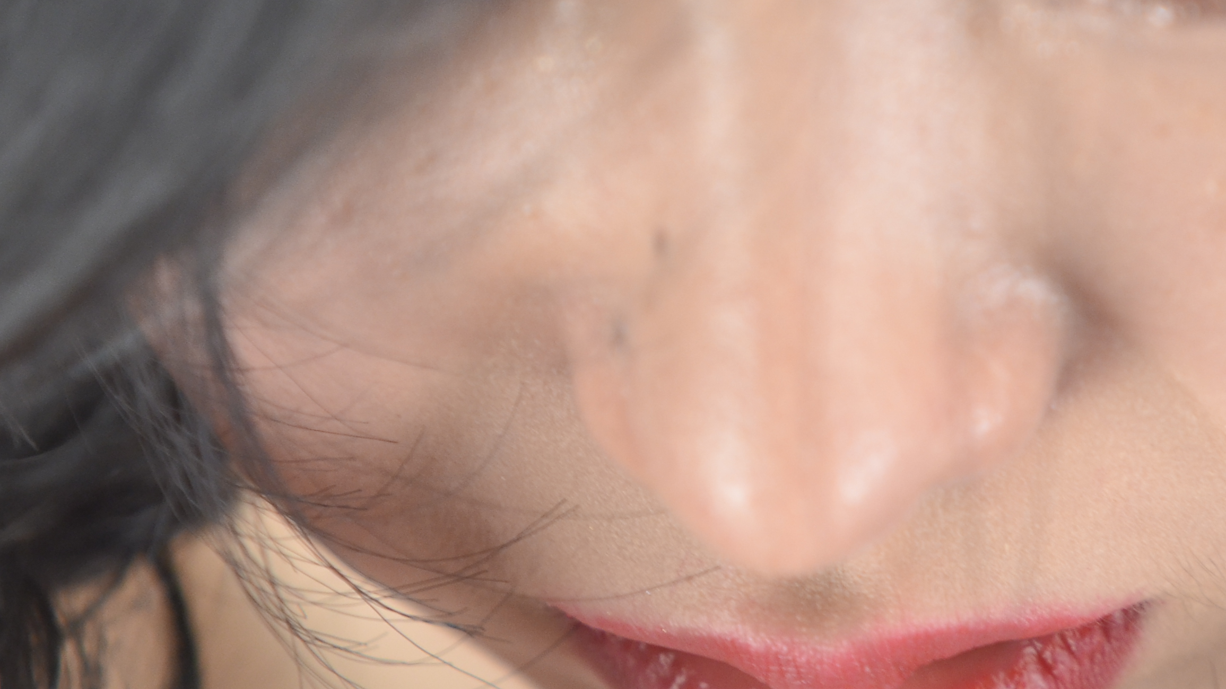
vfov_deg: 2.3
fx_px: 17392
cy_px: 287
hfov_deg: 4.0
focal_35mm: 535
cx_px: 891
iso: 400
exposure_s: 1/160
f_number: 4
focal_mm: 160
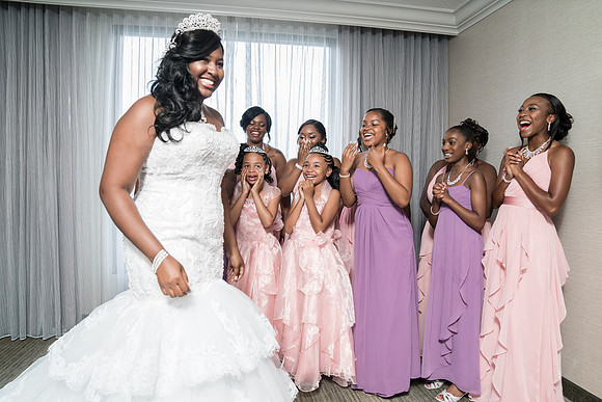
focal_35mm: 25
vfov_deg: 51.8
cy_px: 201
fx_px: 413
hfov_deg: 72.1
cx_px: 301
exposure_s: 1/200
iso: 640
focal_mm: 24
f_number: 4
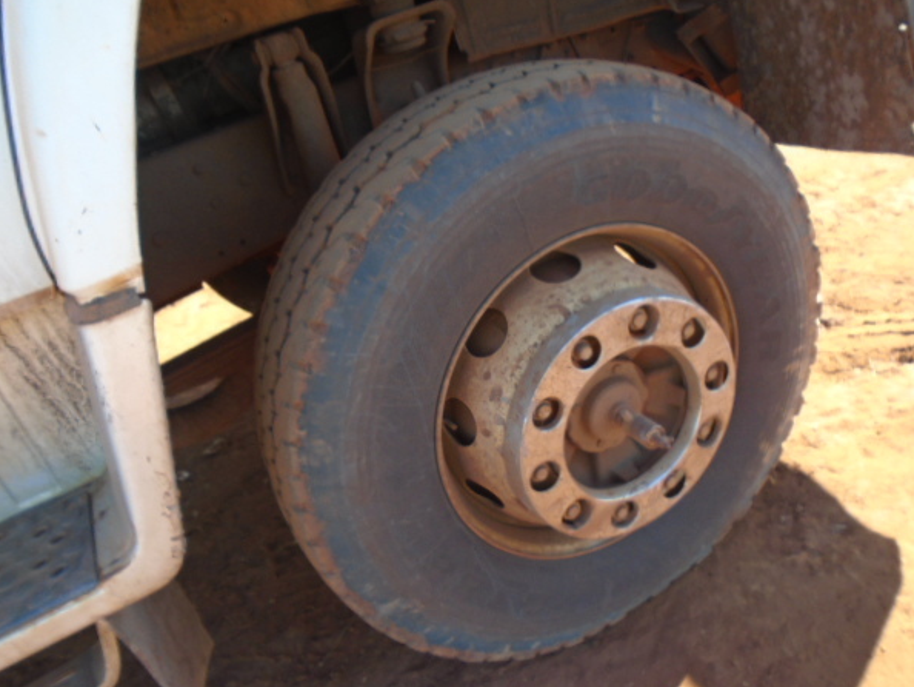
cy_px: 348
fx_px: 740
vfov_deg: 49.8
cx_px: 486
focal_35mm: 28
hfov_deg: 63.4
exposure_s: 1/125
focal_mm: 4.6
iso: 100
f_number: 3.2
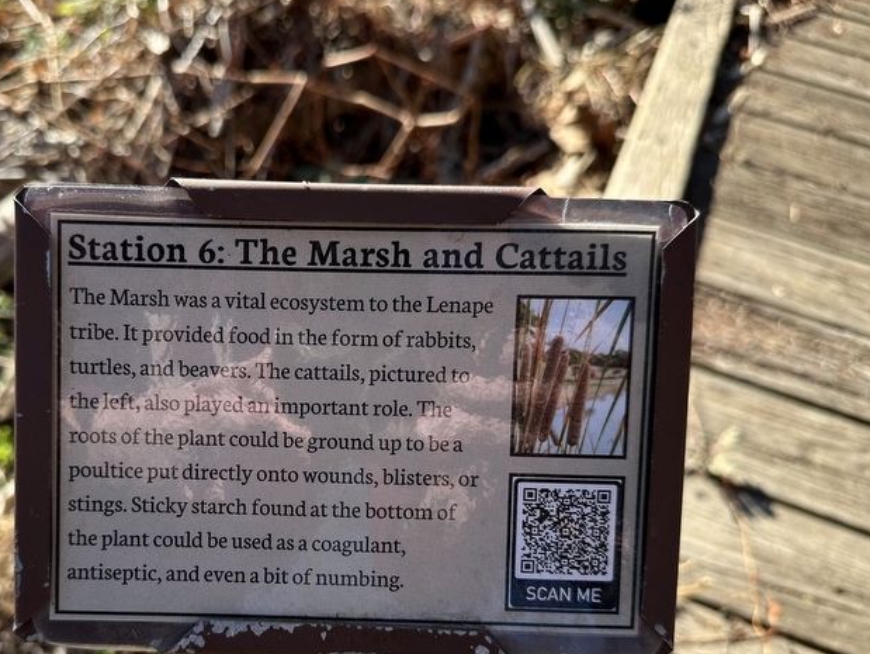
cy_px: 404
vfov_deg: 45.2
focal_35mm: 31
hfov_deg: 57.5
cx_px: 322
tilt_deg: -51.0
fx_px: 780
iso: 80
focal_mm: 6.86
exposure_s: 1/1272
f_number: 1.78
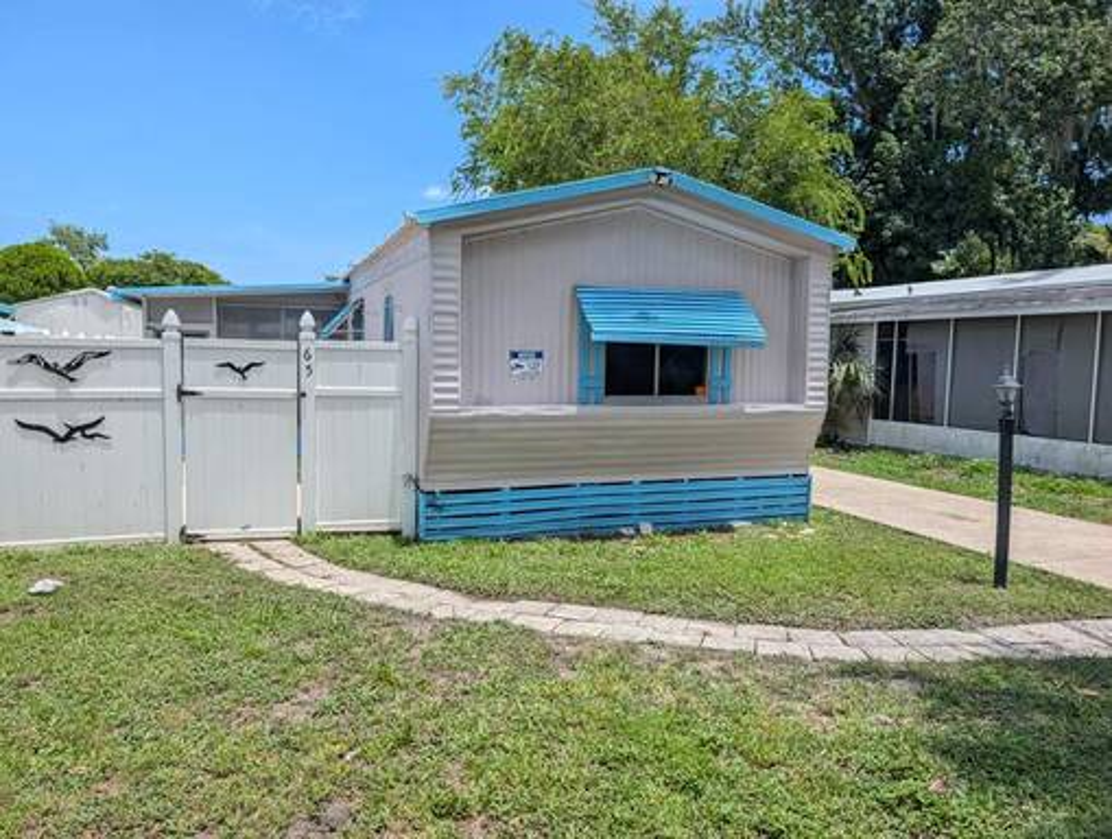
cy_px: 420
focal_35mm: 24
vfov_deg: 57.0
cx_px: 556
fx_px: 773
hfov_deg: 71.5
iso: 20
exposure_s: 1/1435
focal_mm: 6.9
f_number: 1.68
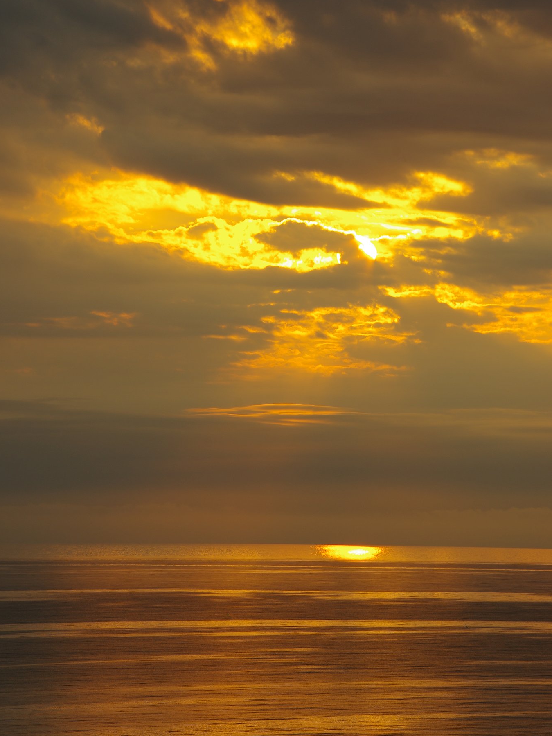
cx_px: 275
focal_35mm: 177
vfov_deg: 11.2
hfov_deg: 8.4
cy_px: 323
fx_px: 3762
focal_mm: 107.5
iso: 100
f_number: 11
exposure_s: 1/20
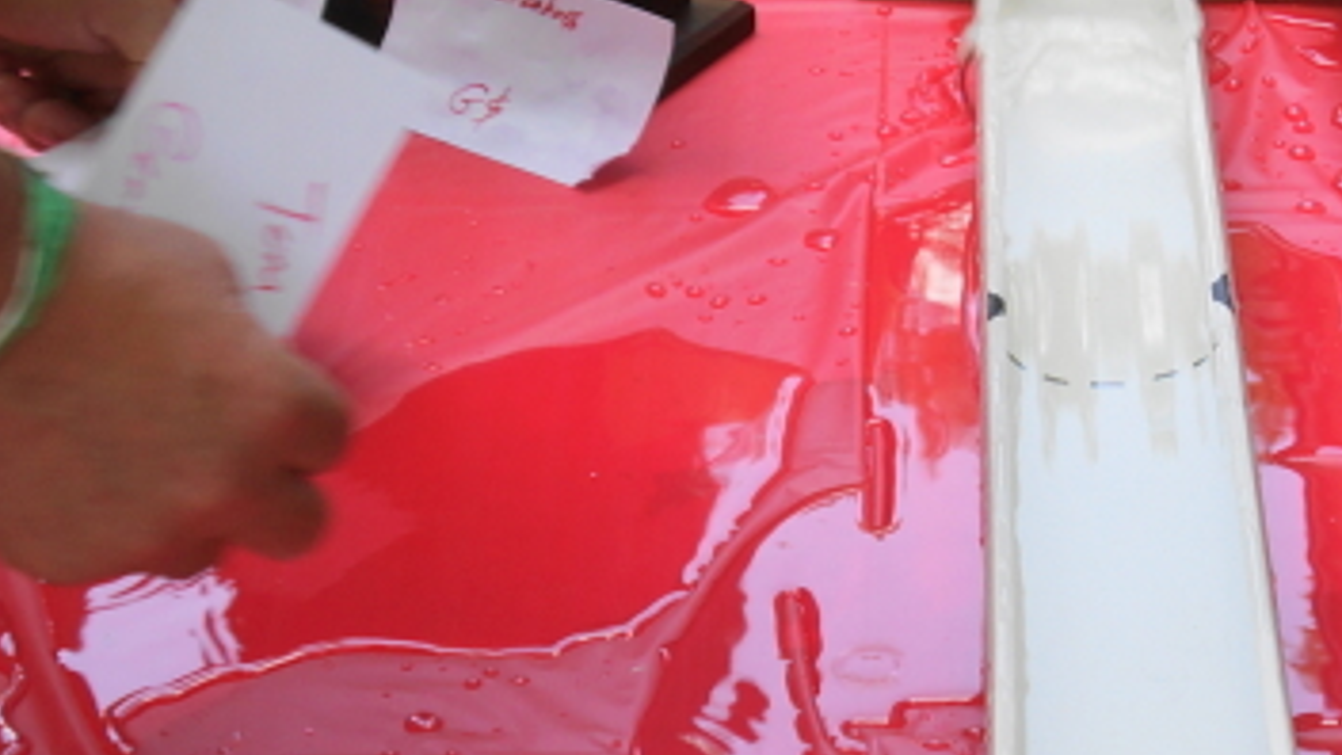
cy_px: 292
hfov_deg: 18.5
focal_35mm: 113
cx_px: 1346
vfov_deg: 10.7
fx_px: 4021
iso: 100
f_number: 4.5
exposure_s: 1/80
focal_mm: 18
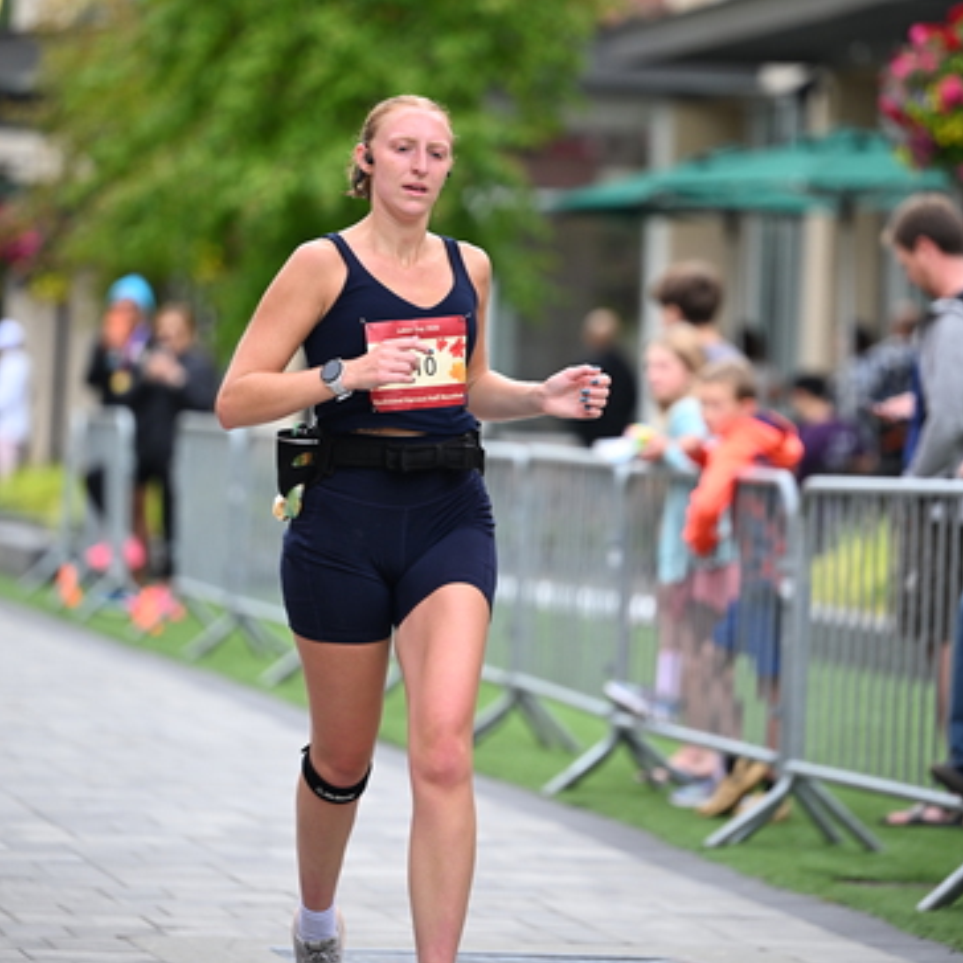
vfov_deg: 8.8
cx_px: 483
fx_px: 6263
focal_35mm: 199
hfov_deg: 8.8
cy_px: 347
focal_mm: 155
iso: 640
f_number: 2.8
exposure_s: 1/2000
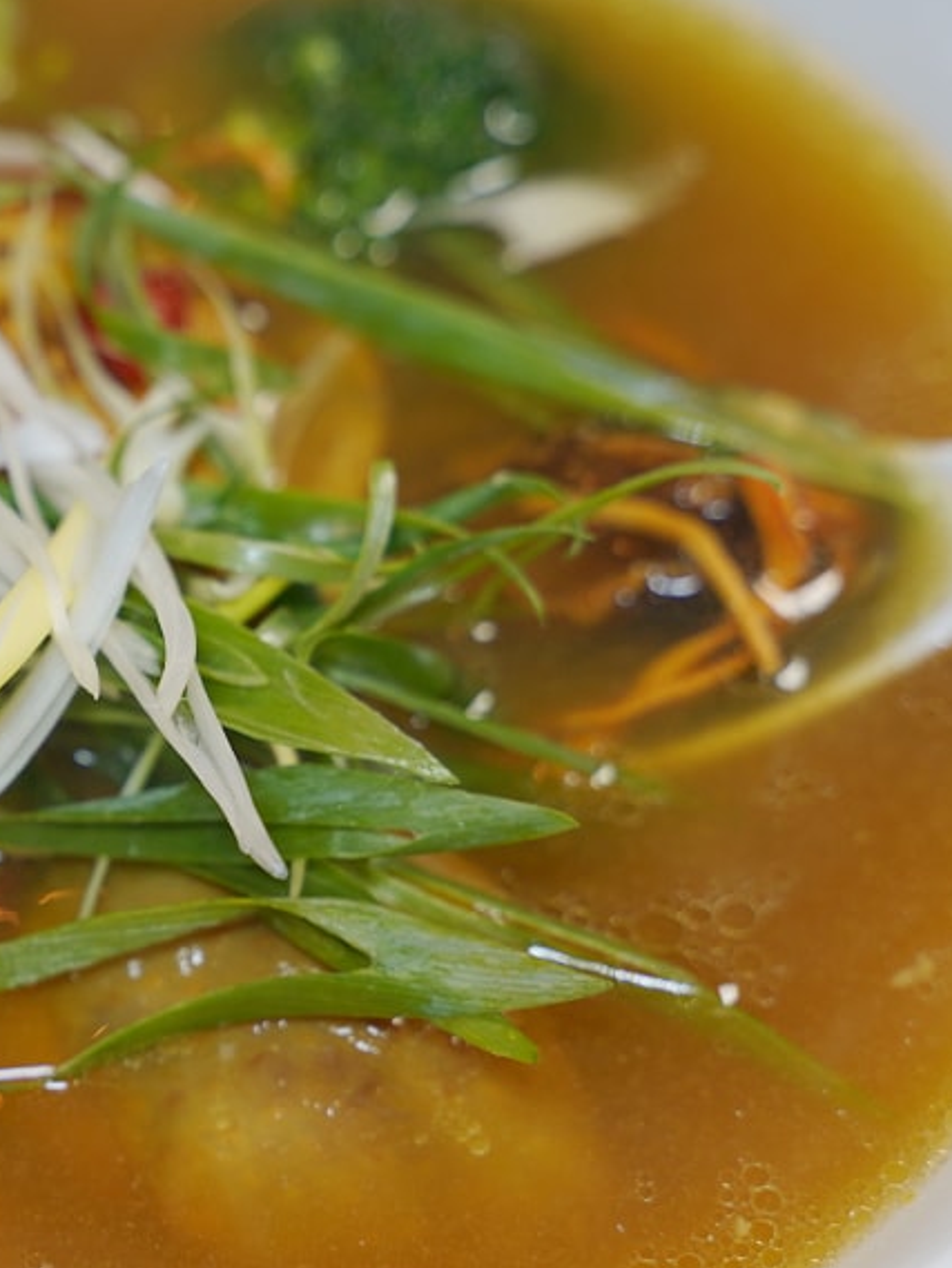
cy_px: 733
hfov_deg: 9.7
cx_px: 20
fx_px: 5572
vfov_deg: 13.0
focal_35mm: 152
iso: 125
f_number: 4
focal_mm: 75
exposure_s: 1/80
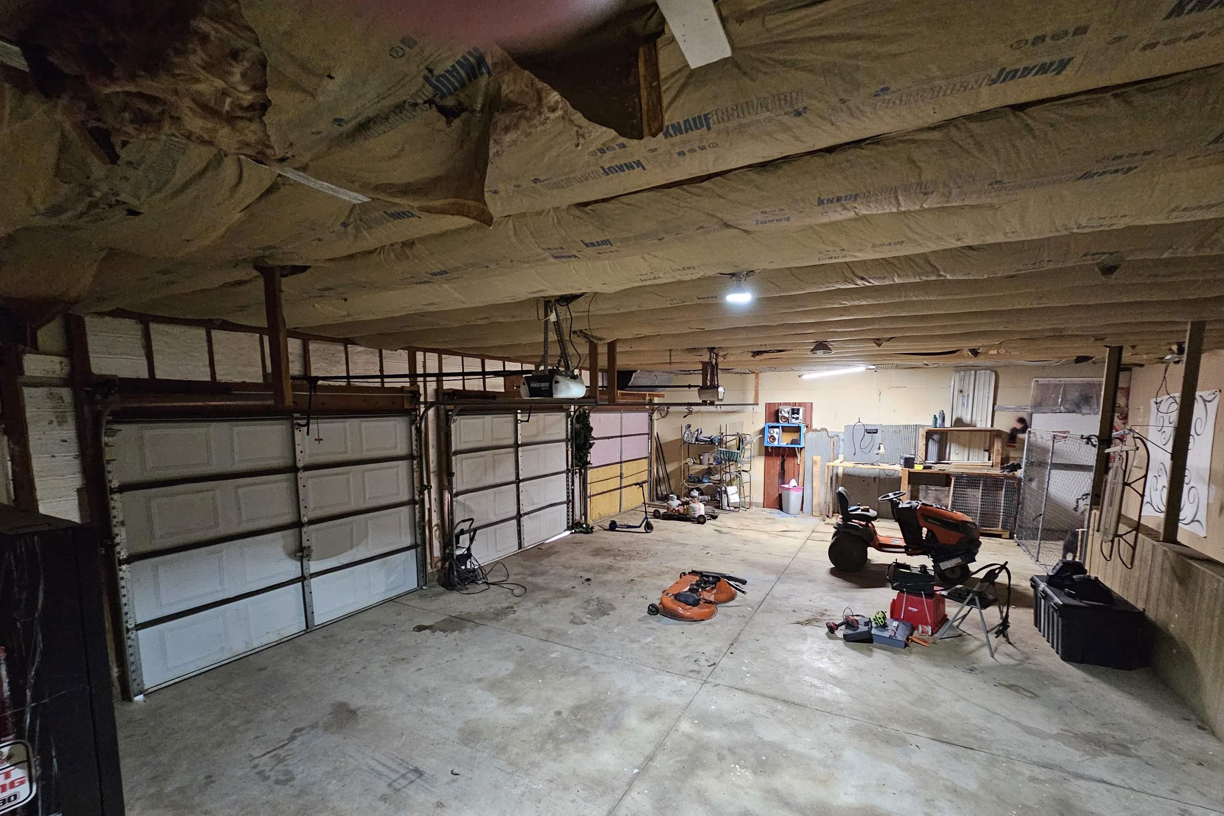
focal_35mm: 14
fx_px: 476
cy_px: 463
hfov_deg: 104.2
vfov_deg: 80.8
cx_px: 620
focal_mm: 2.2
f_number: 2.2
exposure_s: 1/24
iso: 800
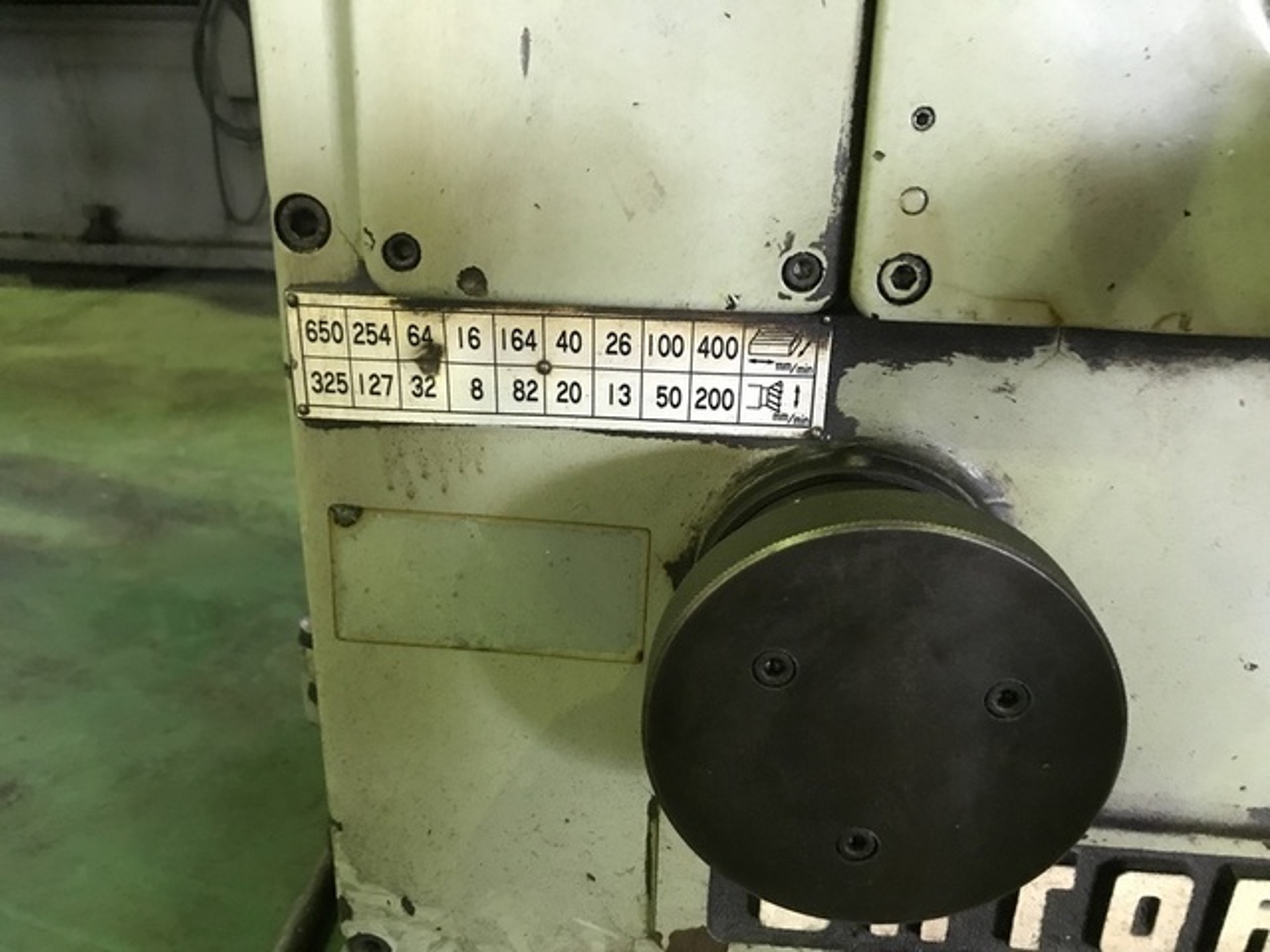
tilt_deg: -21.0
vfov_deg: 49.7
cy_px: 476
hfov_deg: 63.4
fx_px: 1027
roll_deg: -1.1
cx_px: 635
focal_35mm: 28
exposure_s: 1/8
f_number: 1.8
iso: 80
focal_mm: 3.99
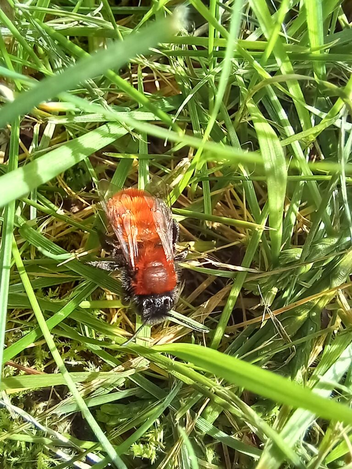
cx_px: 176
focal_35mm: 25
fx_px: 339
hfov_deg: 54.9
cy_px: 234
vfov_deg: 69.4
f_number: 2.4
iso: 40
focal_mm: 2.13
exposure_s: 1/299
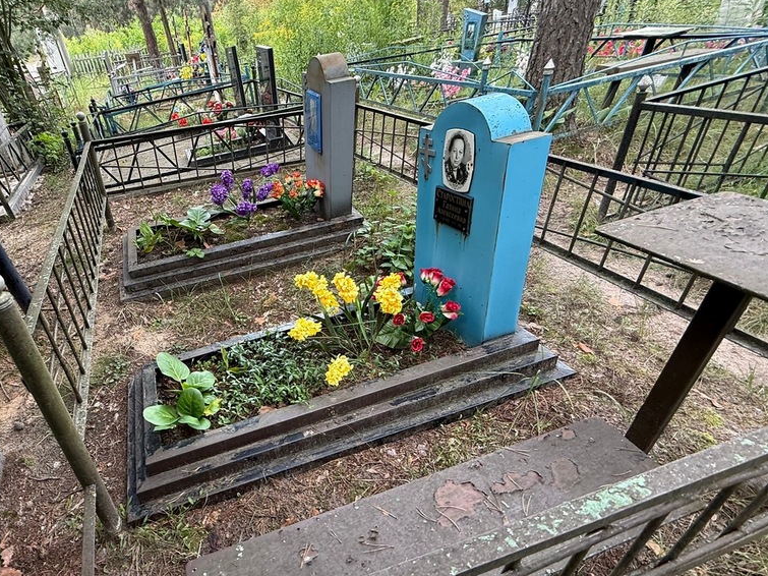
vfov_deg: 68.6
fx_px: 421
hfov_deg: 81.7
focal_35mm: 19
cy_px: 299
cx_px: 253
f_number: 2.2
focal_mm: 2.22
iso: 64
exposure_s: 1/99
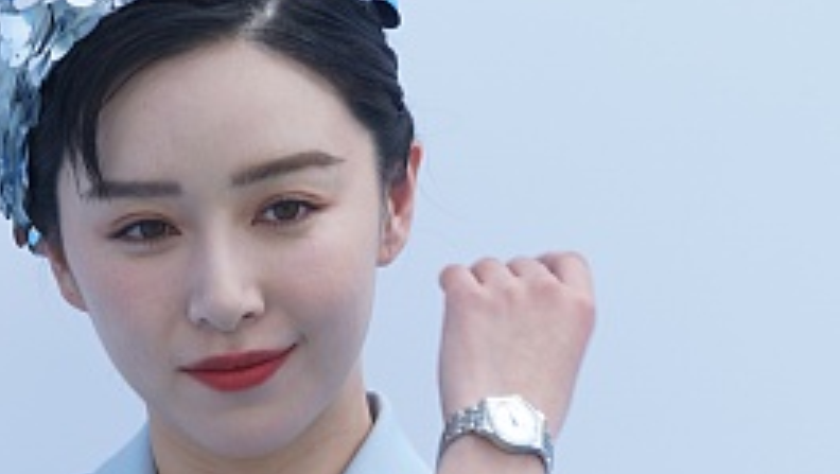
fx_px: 14133
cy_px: 932
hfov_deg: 3.4
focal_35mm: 634
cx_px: 196
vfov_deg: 1.9
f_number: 6.3
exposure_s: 1/100
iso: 100
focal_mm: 200
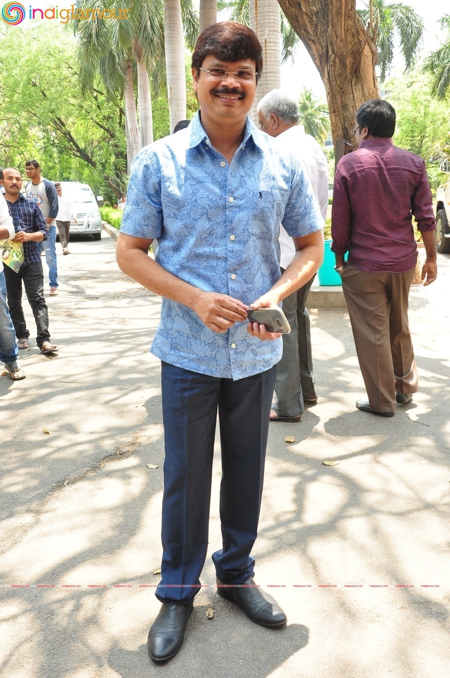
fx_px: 677
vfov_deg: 53.2
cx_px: 225
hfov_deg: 36.8
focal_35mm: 36
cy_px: 339
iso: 500
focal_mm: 24
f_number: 8
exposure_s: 1/125
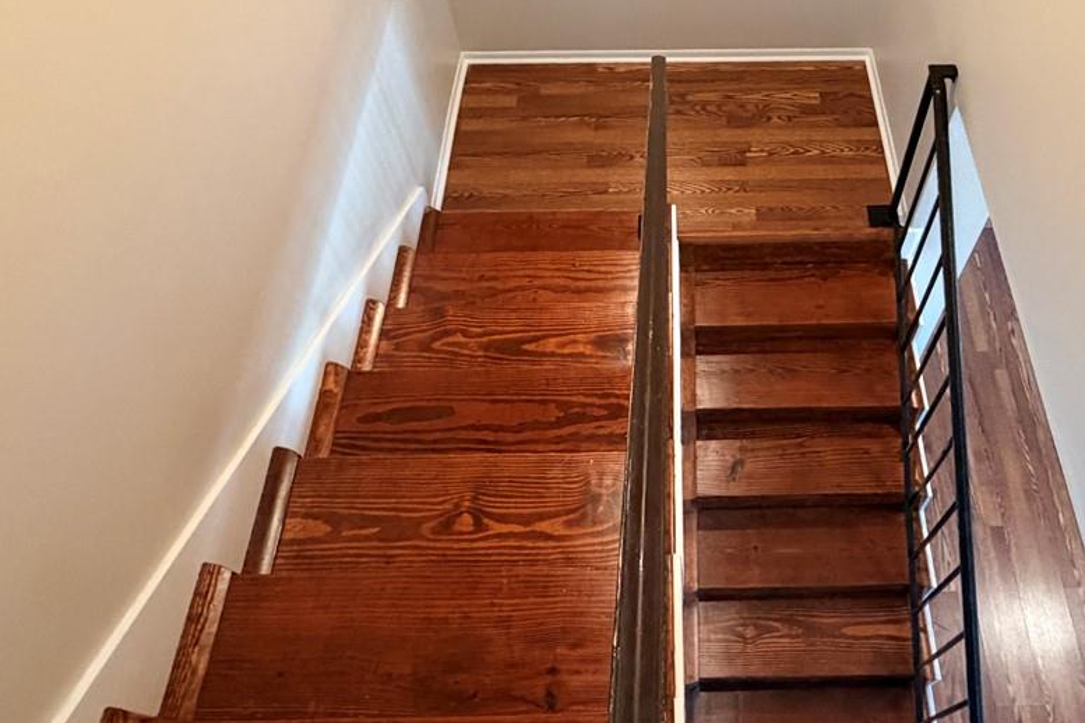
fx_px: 904
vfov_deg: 40.5
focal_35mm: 30
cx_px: 683
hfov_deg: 61.0
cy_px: 80
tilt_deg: -49.2
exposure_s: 1/60
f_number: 2.2
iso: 400
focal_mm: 2.22
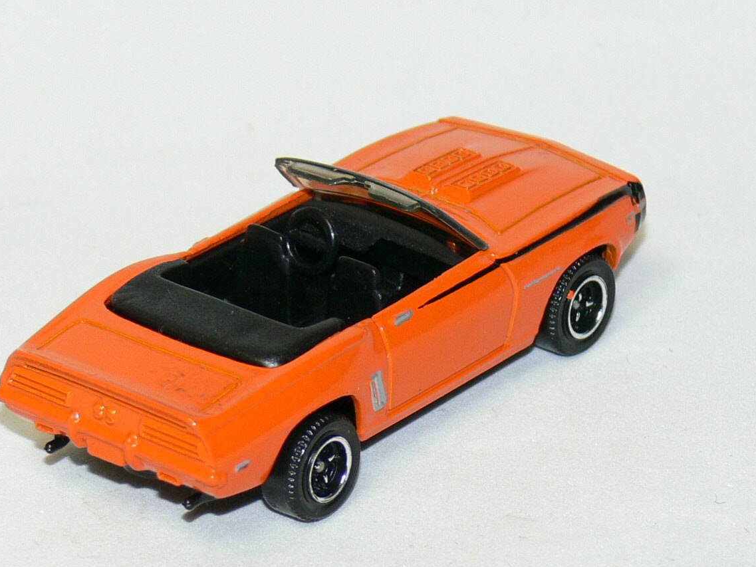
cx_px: 354
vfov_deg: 6.5
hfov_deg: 8.7
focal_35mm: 228
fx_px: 4980
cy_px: 292
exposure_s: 1/30
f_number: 3.2
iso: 100
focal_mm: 21.5
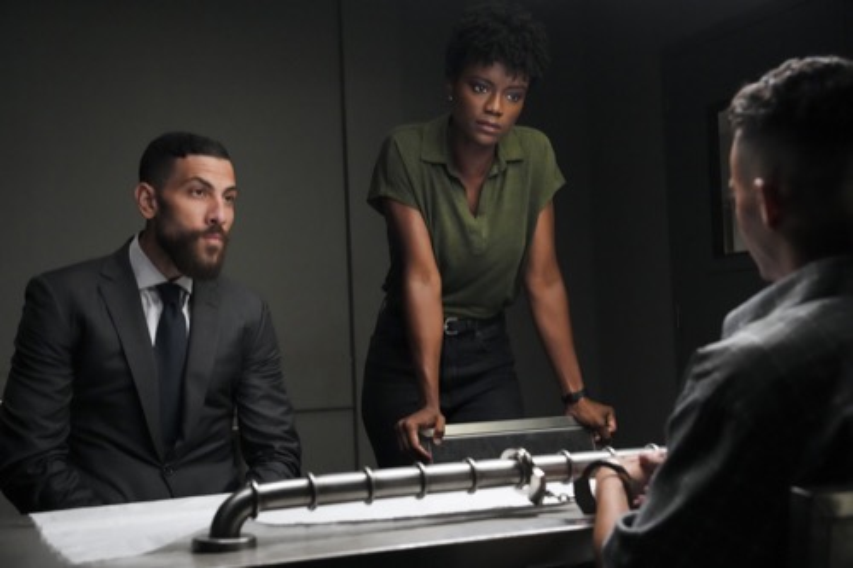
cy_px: 284
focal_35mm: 51
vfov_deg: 26.5
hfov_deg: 38.9
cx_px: 426
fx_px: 1208
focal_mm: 51
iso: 12800
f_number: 5.6
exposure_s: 1/160
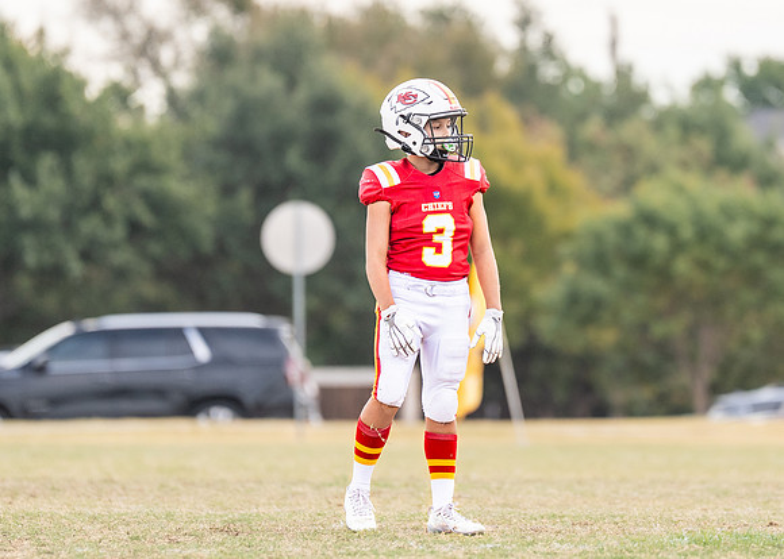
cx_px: 468
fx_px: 11099
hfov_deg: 4.0
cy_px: 209
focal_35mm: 499
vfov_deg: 2.9
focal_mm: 200
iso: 160
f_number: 2.8
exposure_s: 1/1250
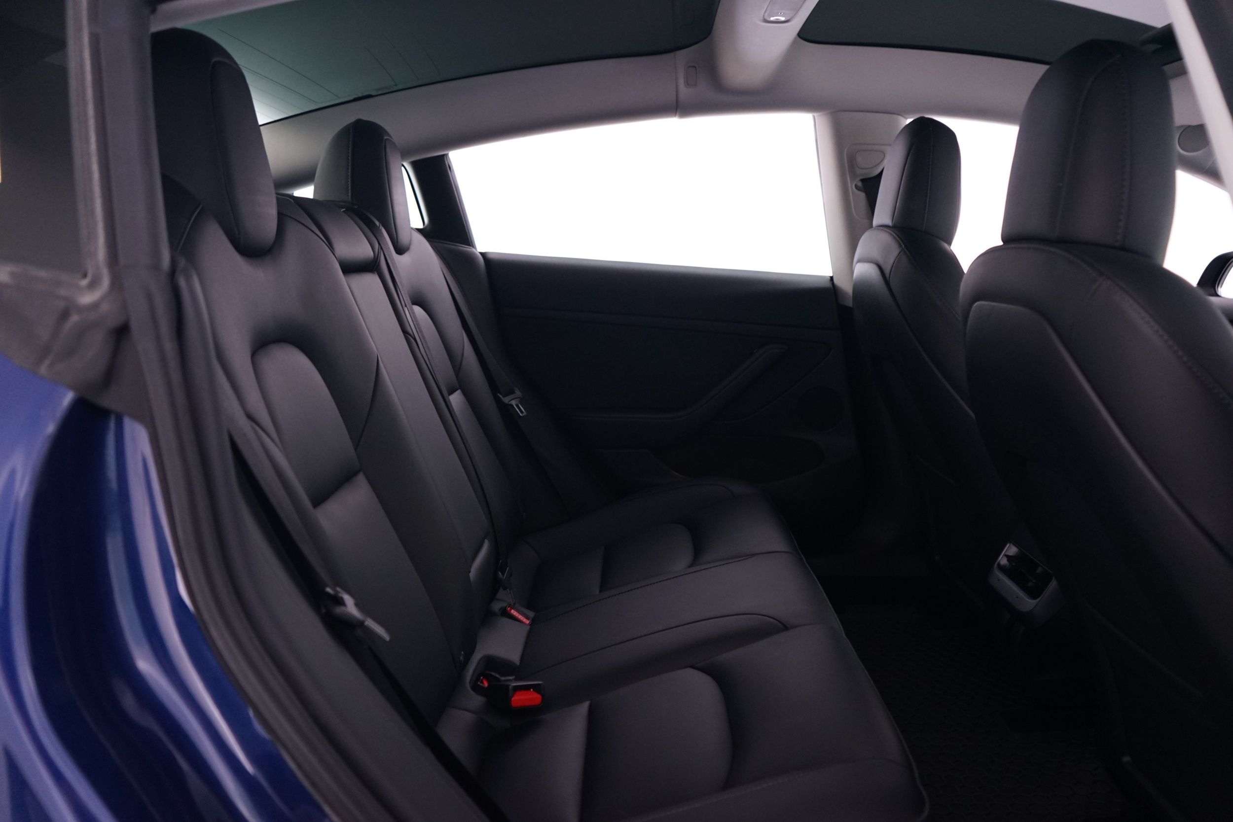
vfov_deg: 45.0
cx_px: 616
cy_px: 411
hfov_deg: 63.7
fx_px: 993
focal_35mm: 29
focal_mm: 29
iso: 1600
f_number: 4
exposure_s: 1/8
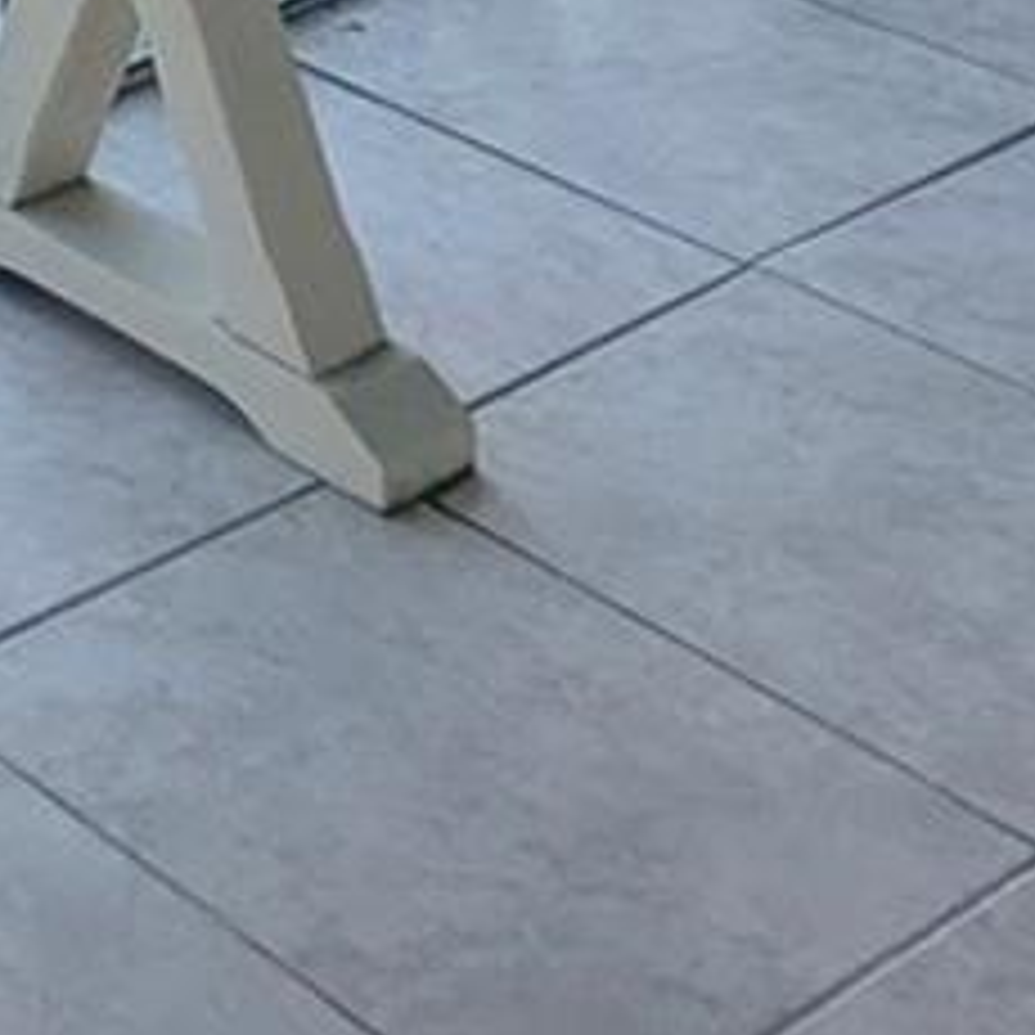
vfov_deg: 13.6
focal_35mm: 98
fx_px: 3315
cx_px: -1318
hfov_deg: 13.7
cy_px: -1336
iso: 50
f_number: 2.2
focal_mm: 2.35
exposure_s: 1/1208
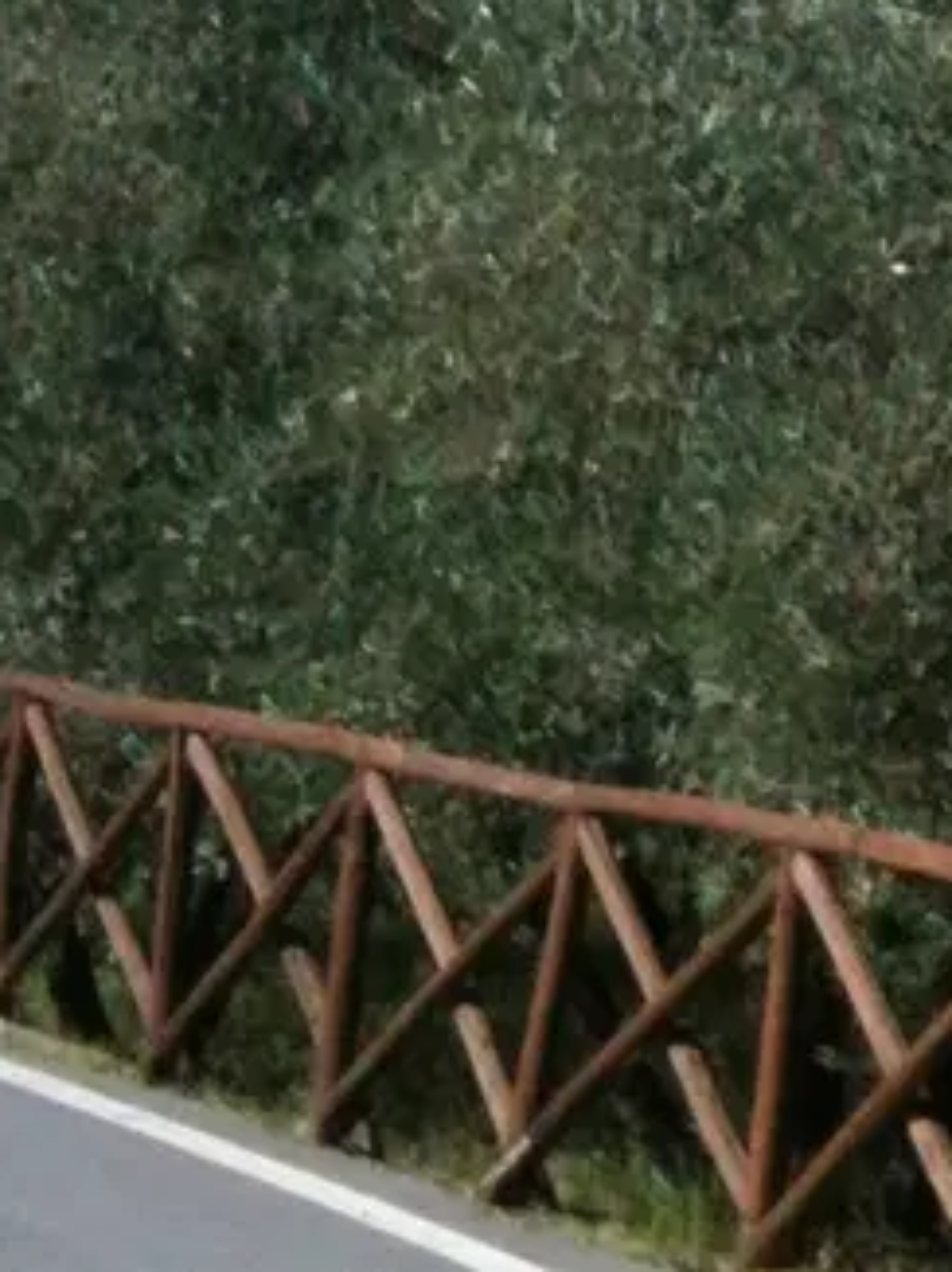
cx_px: 1947
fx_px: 6315
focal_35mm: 172
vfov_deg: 11.2
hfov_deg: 8.2
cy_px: -480
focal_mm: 3.85
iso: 64
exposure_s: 1/969
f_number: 2.8
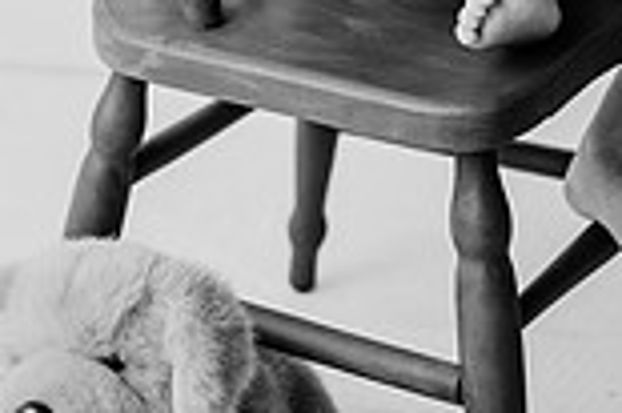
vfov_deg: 9.1
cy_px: -253
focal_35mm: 145
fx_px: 2503
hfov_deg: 14.1
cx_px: 441
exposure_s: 1/160
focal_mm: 50
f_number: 2.5
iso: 100
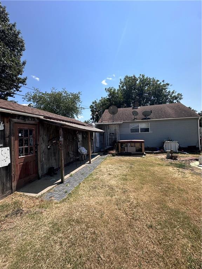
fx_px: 109
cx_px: 101
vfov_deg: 102.1
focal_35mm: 14
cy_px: 134
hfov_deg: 85.7
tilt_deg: +0.9
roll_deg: +0.9
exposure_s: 1/2257
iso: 50
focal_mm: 2.22
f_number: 2.2
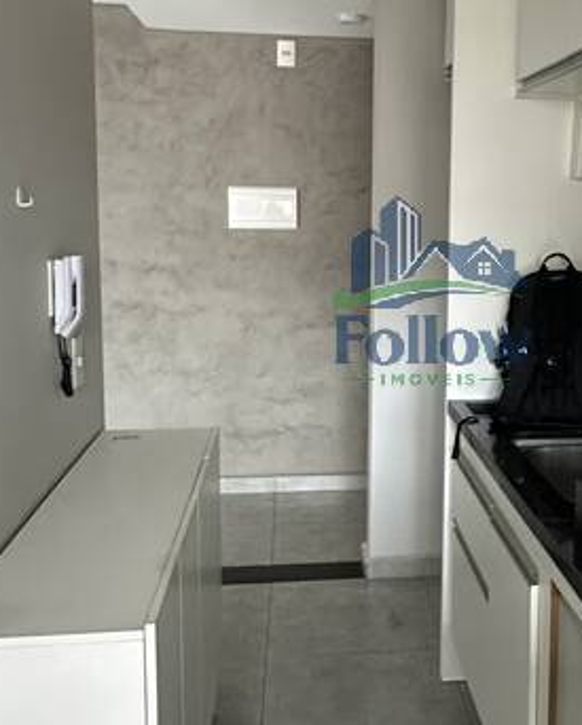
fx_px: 925
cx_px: 436
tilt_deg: -5.4
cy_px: 313
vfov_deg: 42.8
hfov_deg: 34.2
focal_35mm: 43
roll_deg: -1.5
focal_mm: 2.22
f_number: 2.2
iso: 500
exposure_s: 1/60
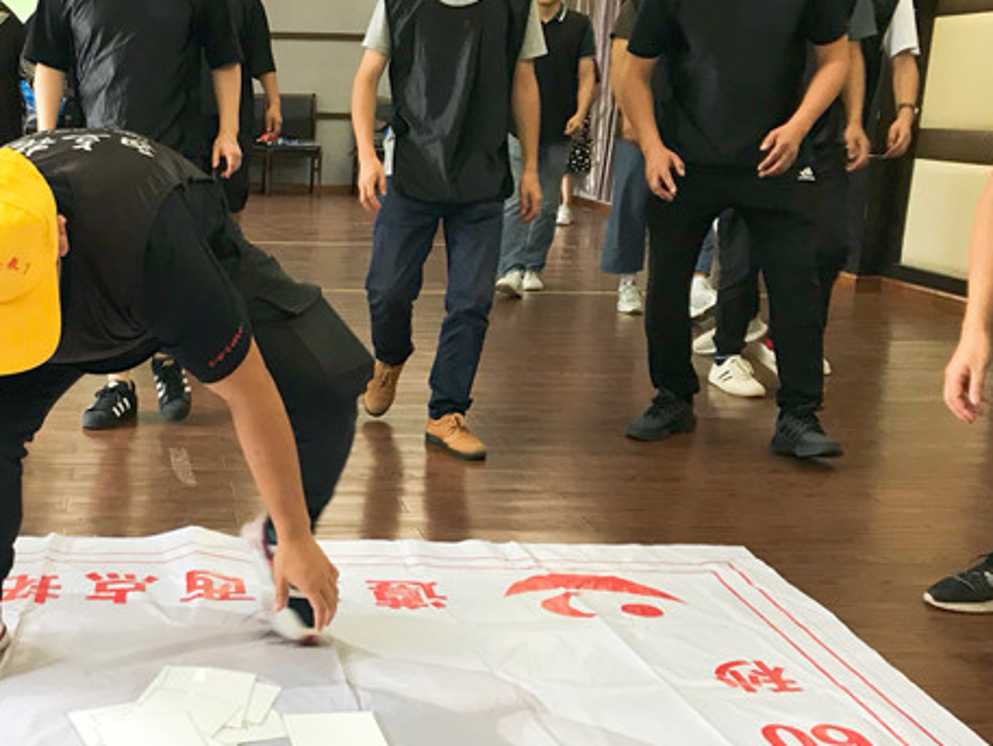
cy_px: 415
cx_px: 215
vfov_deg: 29.7
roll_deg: -1.7
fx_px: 1406
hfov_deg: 37.7
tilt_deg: -12.6
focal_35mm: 49
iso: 40
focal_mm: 3.99
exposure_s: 1/33
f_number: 1.8
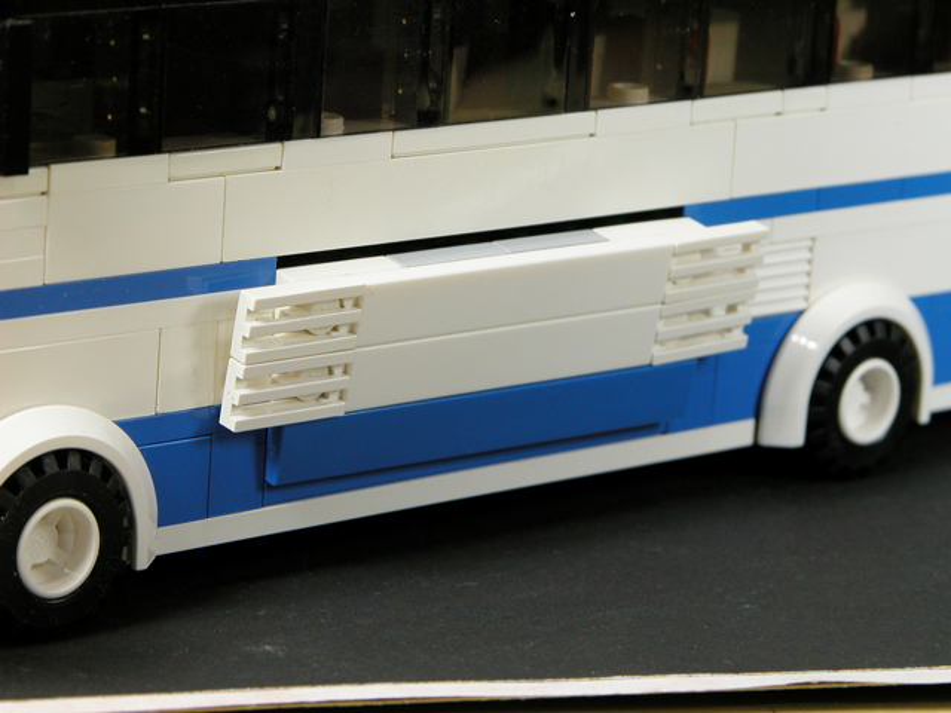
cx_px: 476
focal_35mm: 161
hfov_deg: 12.3
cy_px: 356
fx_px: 4423
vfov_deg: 9.2
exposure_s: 1/8
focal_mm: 41.1
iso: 100
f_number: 6.2
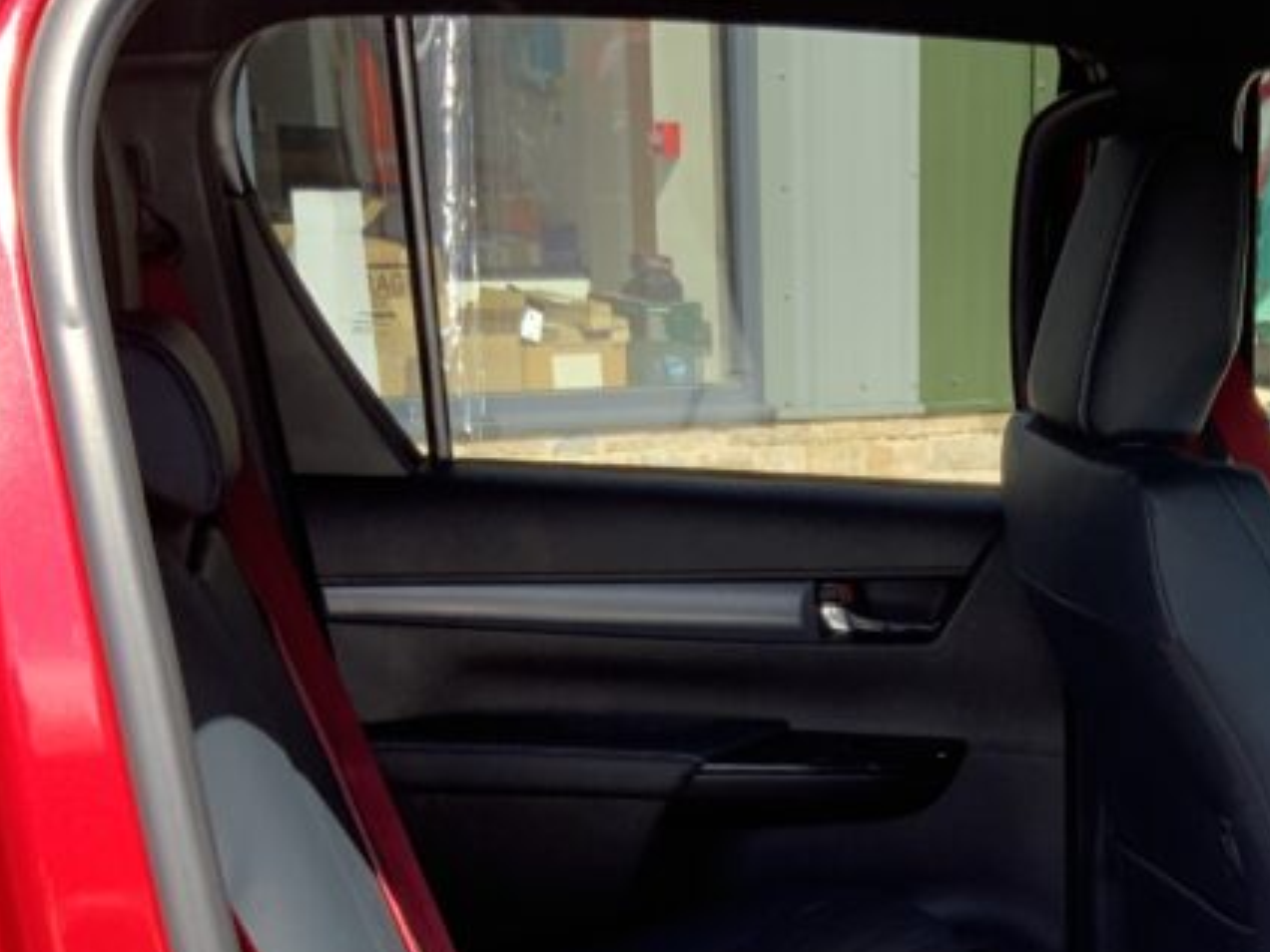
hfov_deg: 27.0
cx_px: 1096
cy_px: 1141
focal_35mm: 70
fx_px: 2568
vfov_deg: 19.8
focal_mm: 3
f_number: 1.8
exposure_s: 1/154
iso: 16
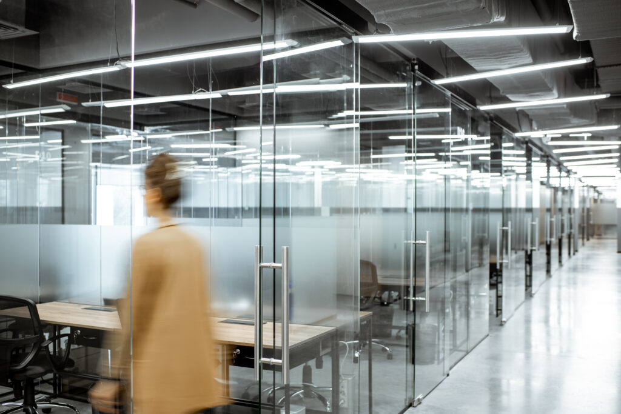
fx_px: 604
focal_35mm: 35
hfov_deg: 54.4
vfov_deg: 37.9
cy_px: 207
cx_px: 310
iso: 31
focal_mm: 35
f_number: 2.8
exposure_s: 1/10
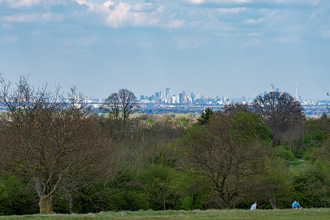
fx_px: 1924
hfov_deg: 9.8
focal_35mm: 210
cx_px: 165
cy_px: 110
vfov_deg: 6.5
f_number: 14
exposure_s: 1/100
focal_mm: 210
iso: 100
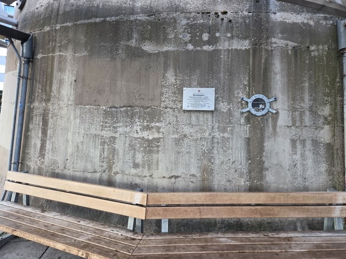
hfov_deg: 73.9
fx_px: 230
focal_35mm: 23
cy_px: 130
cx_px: 173
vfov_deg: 58.9
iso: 125
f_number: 1.8
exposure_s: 1/180
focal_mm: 5.4
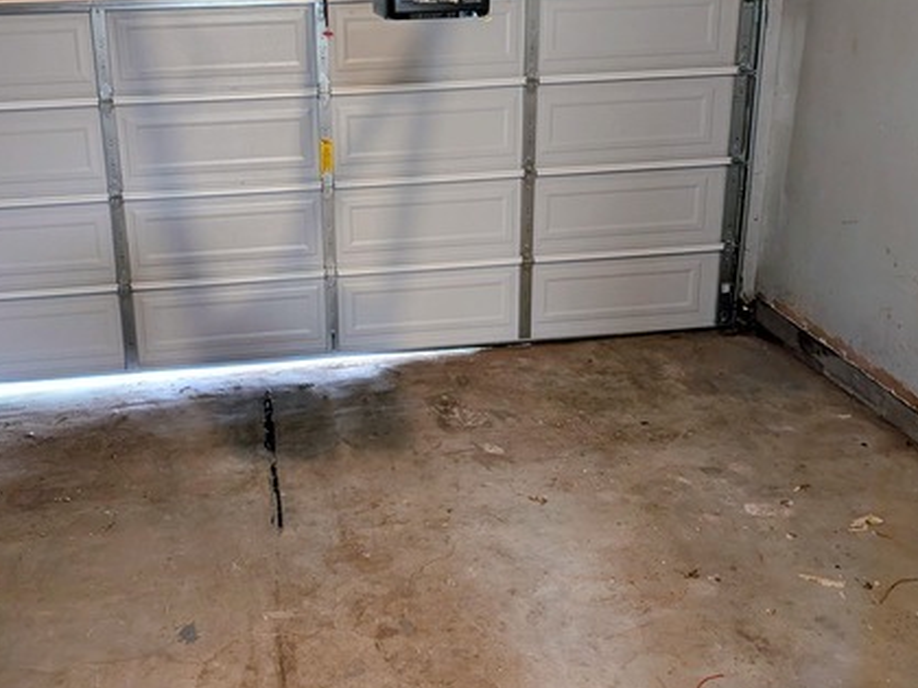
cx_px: 361
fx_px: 1008
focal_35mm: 38
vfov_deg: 37.4
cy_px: 247
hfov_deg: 48.6
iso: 1032
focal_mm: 6.9
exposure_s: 1/40
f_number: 1.68
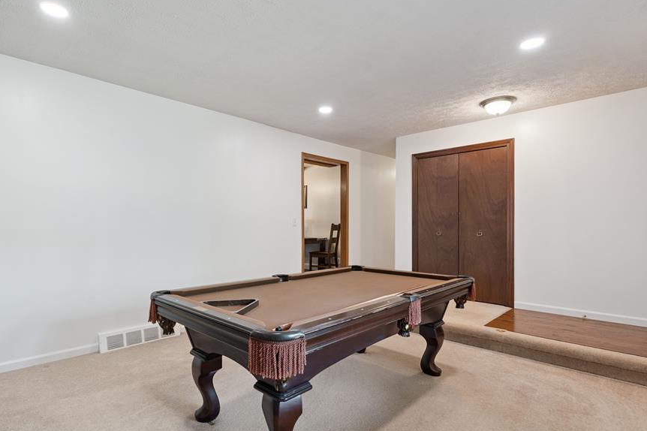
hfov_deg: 86.6
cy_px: 227
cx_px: 287
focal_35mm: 19
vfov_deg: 64.5
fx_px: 341
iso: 400
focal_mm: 16
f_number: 8
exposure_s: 1/4
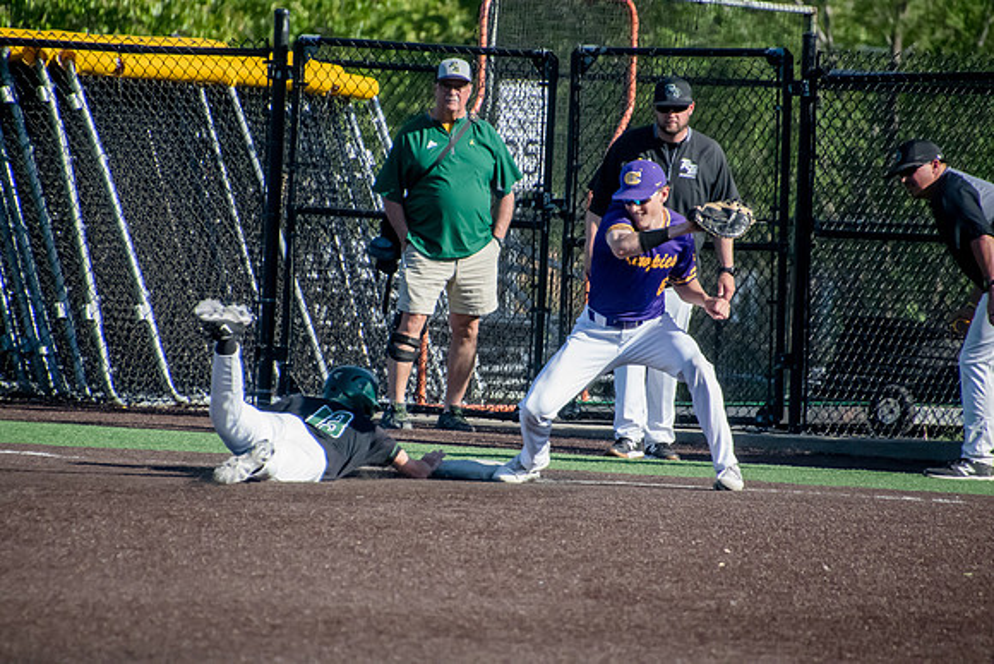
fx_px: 16570
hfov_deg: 3.4
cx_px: 497
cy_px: 332
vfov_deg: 2.3
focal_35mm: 600
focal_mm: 400
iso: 2500
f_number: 6.3
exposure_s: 1/4000
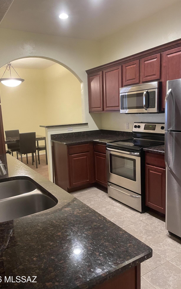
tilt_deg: -8.6
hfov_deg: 44.5
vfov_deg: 66.5
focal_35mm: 28
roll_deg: +2.9
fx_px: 221
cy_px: 146
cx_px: 87
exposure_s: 1/60
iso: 250
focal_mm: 4.2
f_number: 1.6
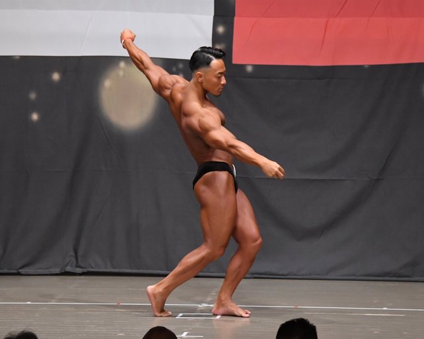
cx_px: 214
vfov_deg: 6.1
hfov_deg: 7.6
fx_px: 3198
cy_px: 169
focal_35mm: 255
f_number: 5.6
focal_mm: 150
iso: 6400
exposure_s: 1/400
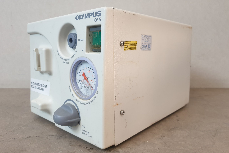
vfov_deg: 46.4
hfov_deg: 65.5
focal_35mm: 28
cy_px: 73
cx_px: 113
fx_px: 178
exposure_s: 1/50
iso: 160
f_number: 1.5
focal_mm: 4.3
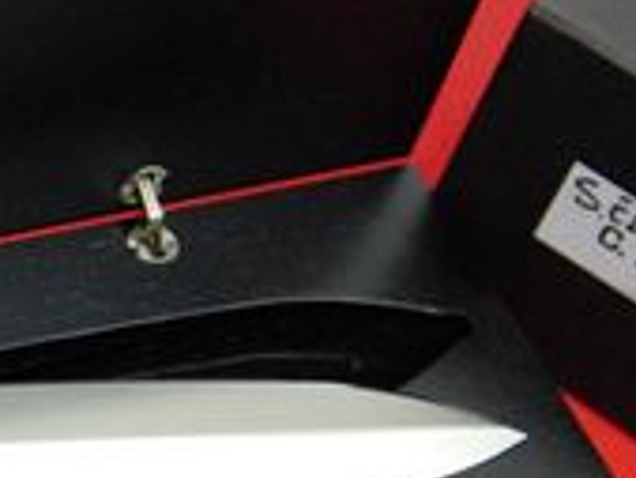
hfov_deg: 14.6
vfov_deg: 12.0
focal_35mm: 123
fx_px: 2261
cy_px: 438
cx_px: -391
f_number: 5.6
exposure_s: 1/8
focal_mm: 24
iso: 1600
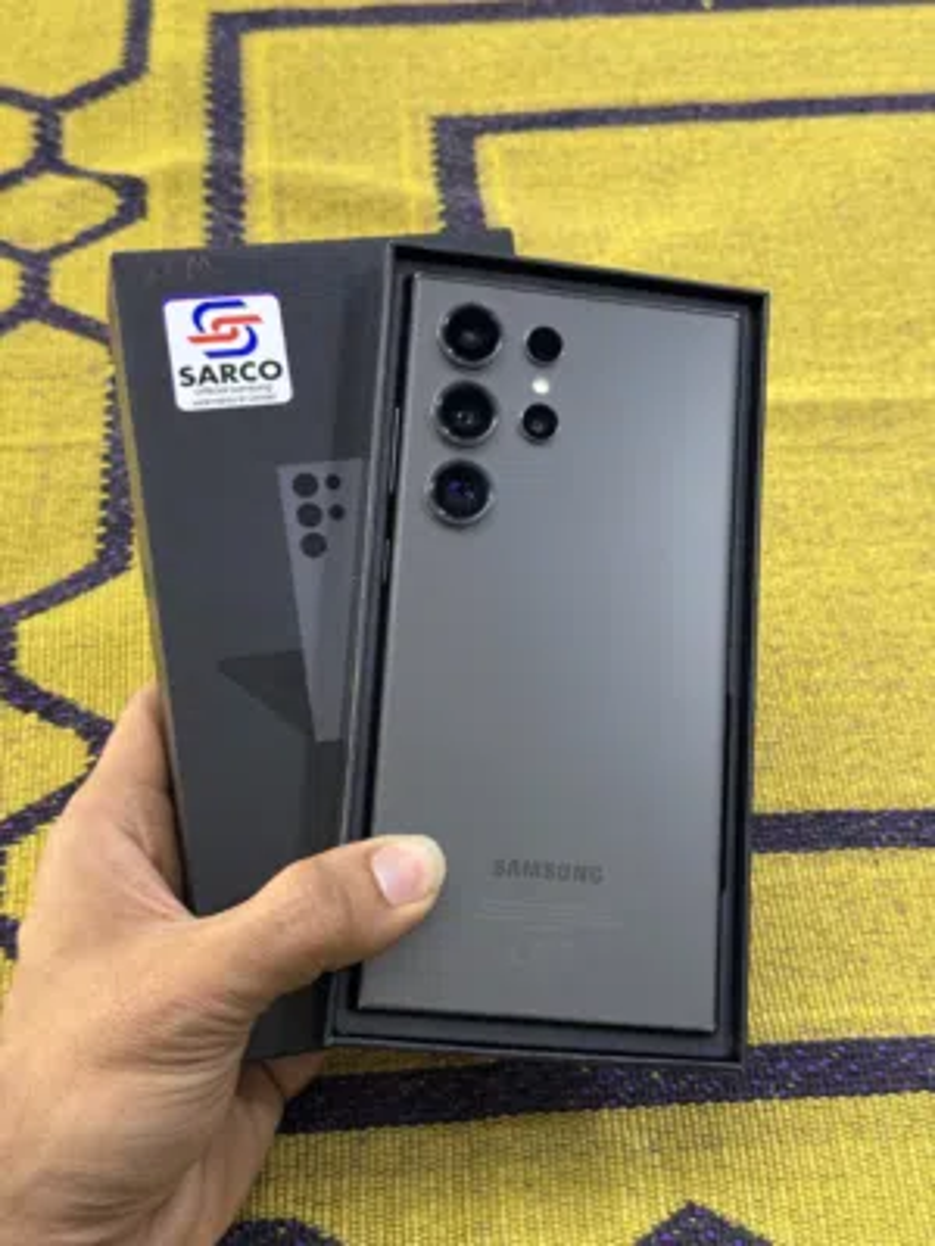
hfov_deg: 30.3
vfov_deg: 39.7
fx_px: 1729
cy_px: 623
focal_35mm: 48
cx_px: 468
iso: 125
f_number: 1.78
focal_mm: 6.76
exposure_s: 1/50
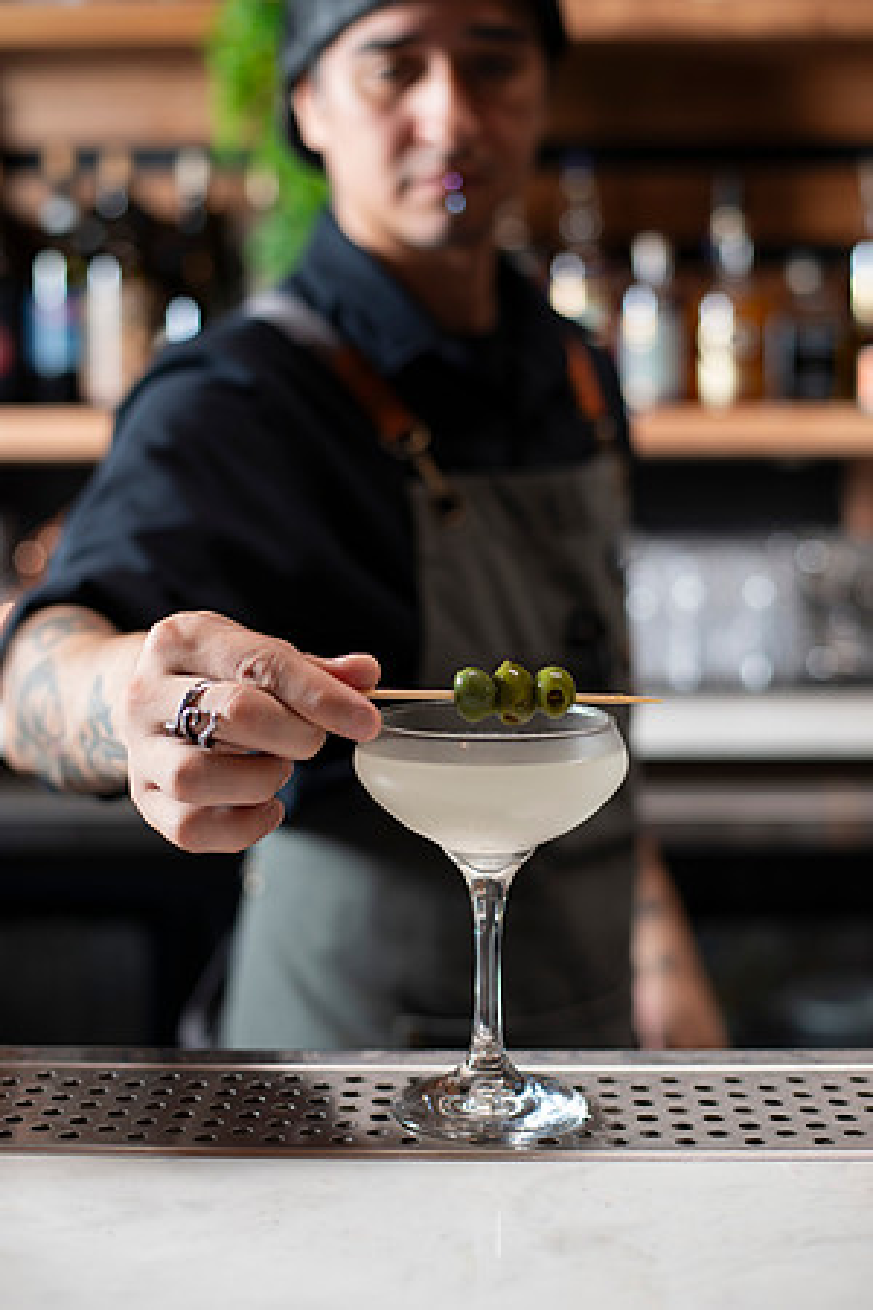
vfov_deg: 39.6
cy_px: 655
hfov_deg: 27.0
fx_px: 1819
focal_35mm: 50
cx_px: 436
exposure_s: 1/200
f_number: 2.8
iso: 200
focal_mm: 50
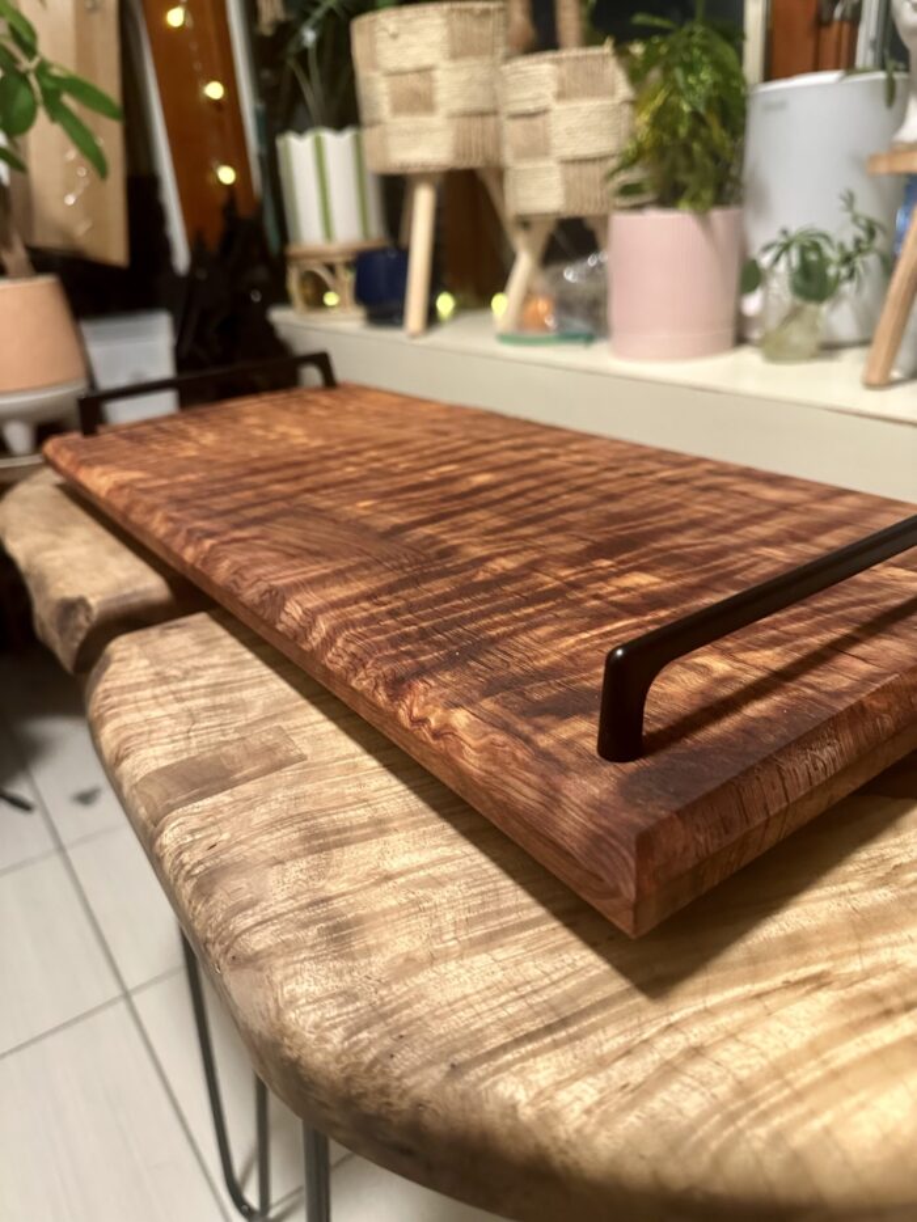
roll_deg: +3.8
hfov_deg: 56.8
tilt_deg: -24.8
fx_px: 848
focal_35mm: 24
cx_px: 458
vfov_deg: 71.6
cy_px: 611
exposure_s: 1/60
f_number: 1.78
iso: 640
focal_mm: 6.86
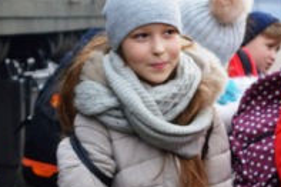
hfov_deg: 8.8
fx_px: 1802
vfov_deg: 5.9
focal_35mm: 231
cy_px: 140
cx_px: 317
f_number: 5.6
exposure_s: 1/125
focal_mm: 48
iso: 160
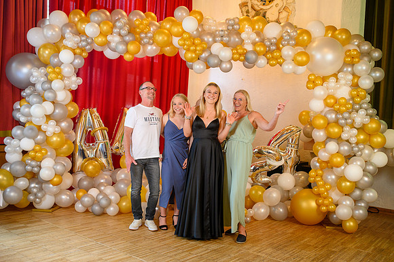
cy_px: 131
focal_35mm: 35
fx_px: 383
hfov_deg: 54.5
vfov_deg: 37.8
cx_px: 197
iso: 1250
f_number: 3.5
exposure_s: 1/100
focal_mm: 35
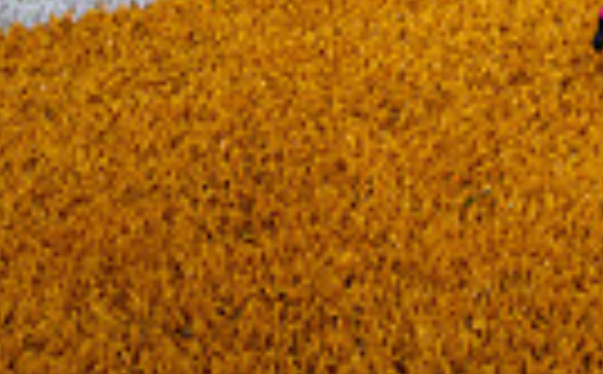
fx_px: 1688
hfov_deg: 19.6
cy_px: -617
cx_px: 612
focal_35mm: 103
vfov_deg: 10.3
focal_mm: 30
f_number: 8
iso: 100
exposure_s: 1/250
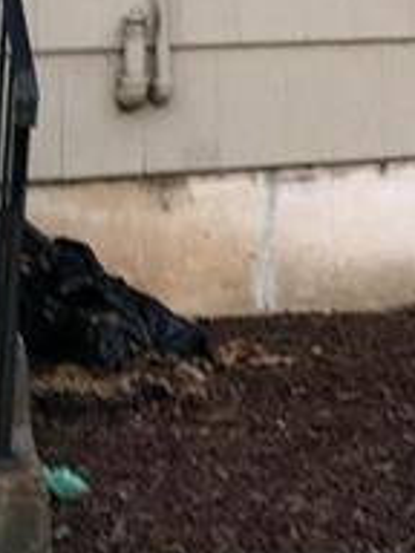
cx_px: 242
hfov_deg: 13.2
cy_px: -291
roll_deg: -0.3
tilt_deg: +8.2
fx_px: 1790
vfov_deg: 16.0
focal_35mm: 112
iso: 80
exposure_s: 1/30
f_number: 1.8
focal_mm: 3.99
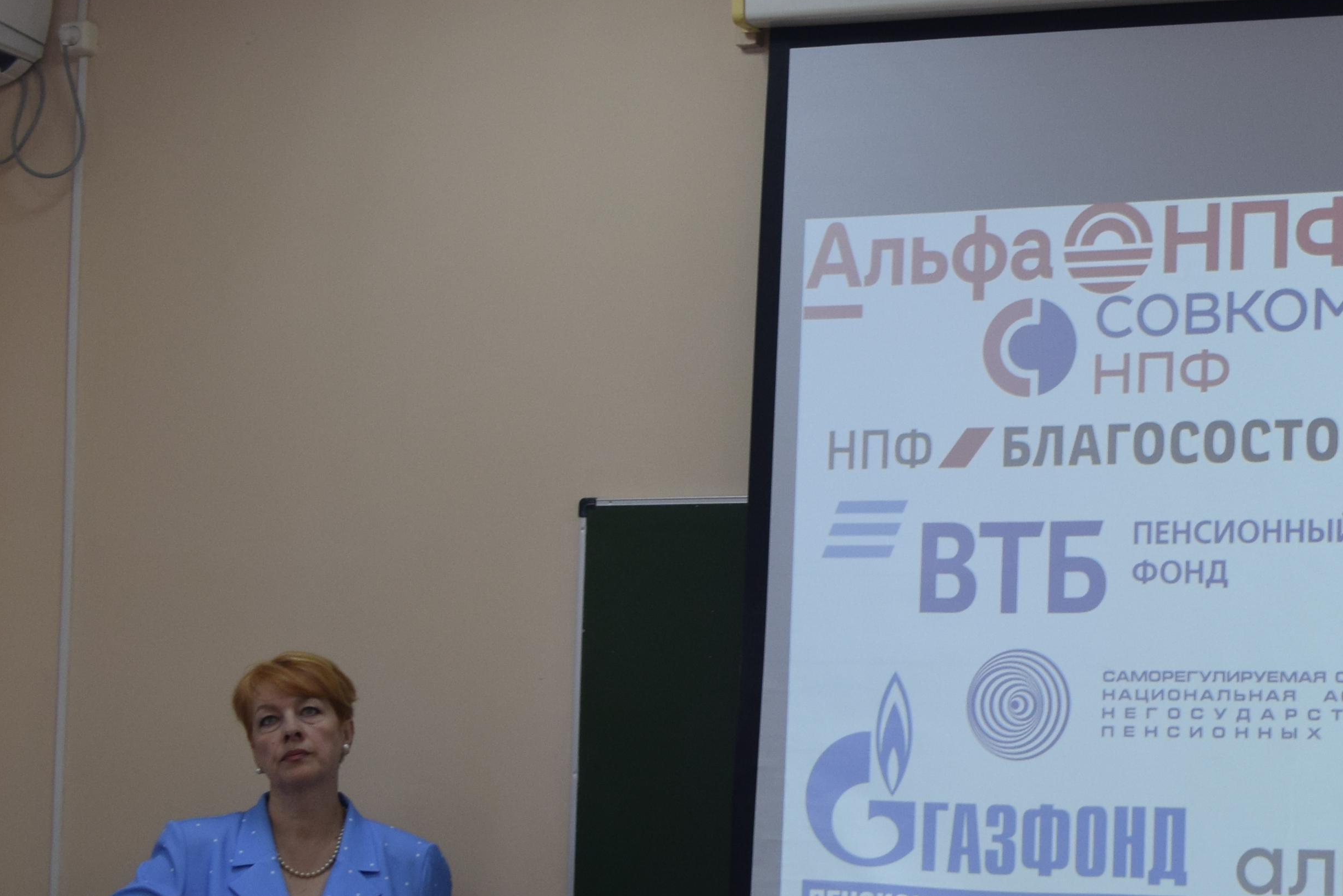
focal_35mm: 81
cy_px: 610
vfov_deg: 16.8
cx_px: 1111
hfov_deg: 24.6
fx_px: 3022
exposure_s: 1/100
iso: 400
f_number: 5
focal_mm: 22
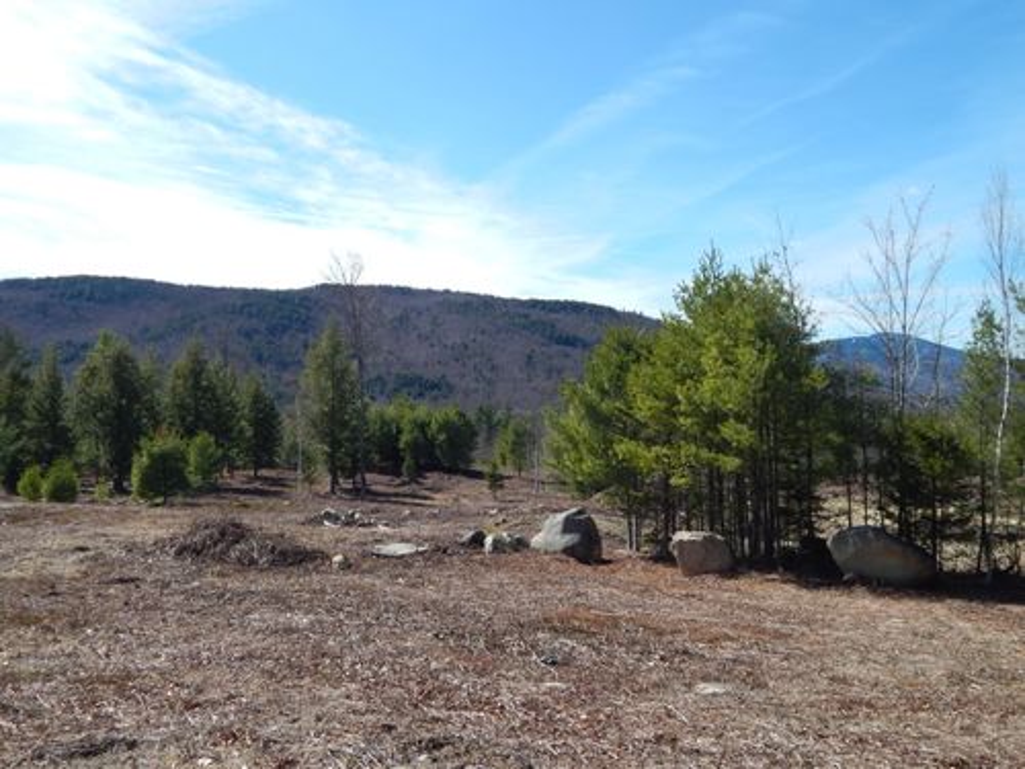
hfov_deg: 58.4
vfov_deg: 45.4
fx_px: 918
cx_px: 512
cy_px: 384
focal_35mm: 31
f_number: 6.5
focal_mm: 5.6
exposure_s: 1/400
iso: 125
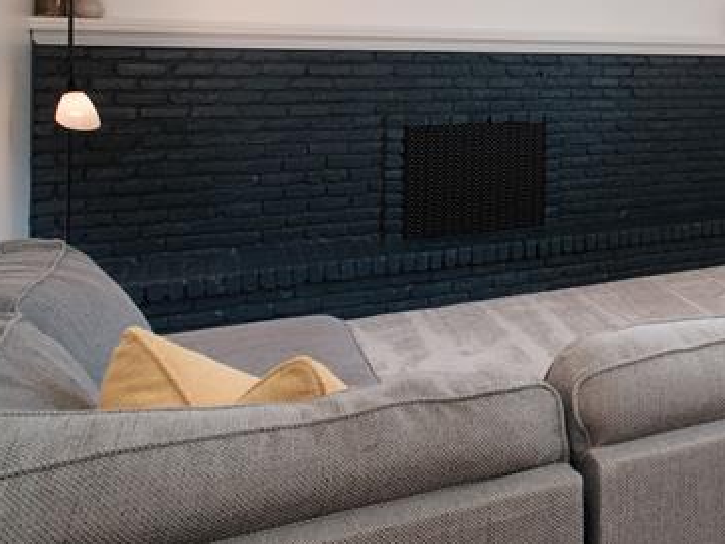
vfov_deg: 33.5
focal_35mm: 41
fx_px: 859
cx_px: 763
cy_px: 66
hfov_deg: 39.1
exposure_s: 1/125
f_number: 7.1
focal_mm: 10
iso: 500
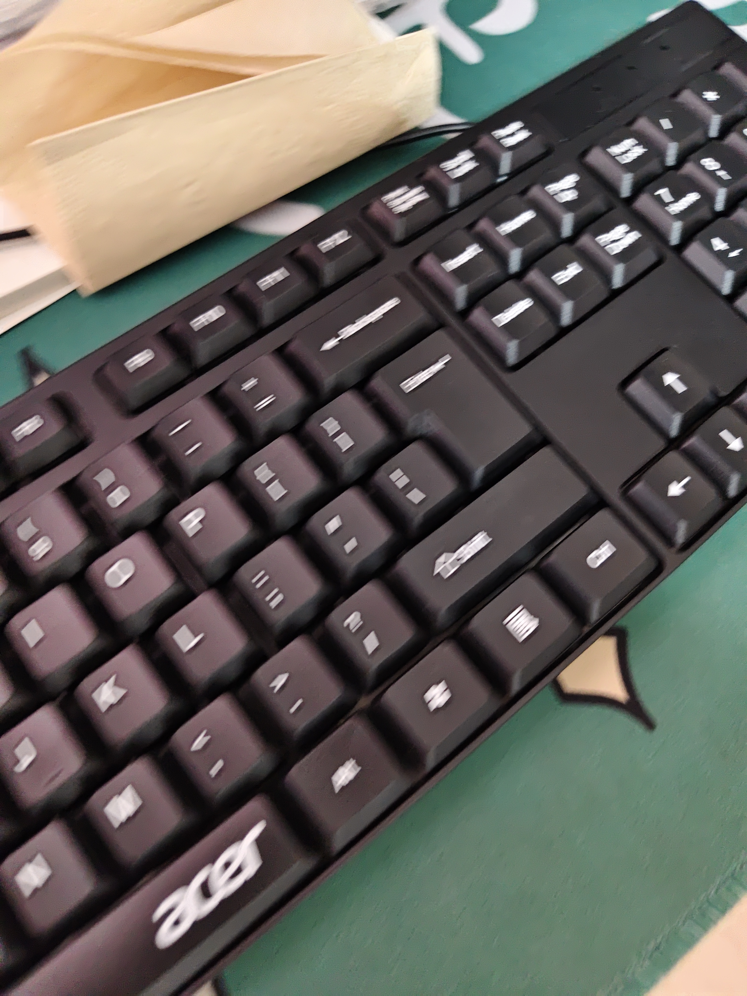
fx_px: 662
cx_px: 374
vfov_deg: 73.9
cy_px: 498
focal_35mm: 23
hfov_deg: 58.9
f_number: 1.88
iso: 1269
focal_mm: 5.56
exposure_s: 1/50
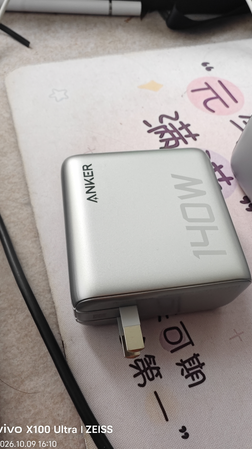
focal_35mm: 26
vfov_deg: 71.9
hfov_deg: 44.0
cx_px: 160
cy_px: 226
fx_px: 309
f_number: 2.2
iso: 100
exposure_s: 1/50
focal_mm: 2.59
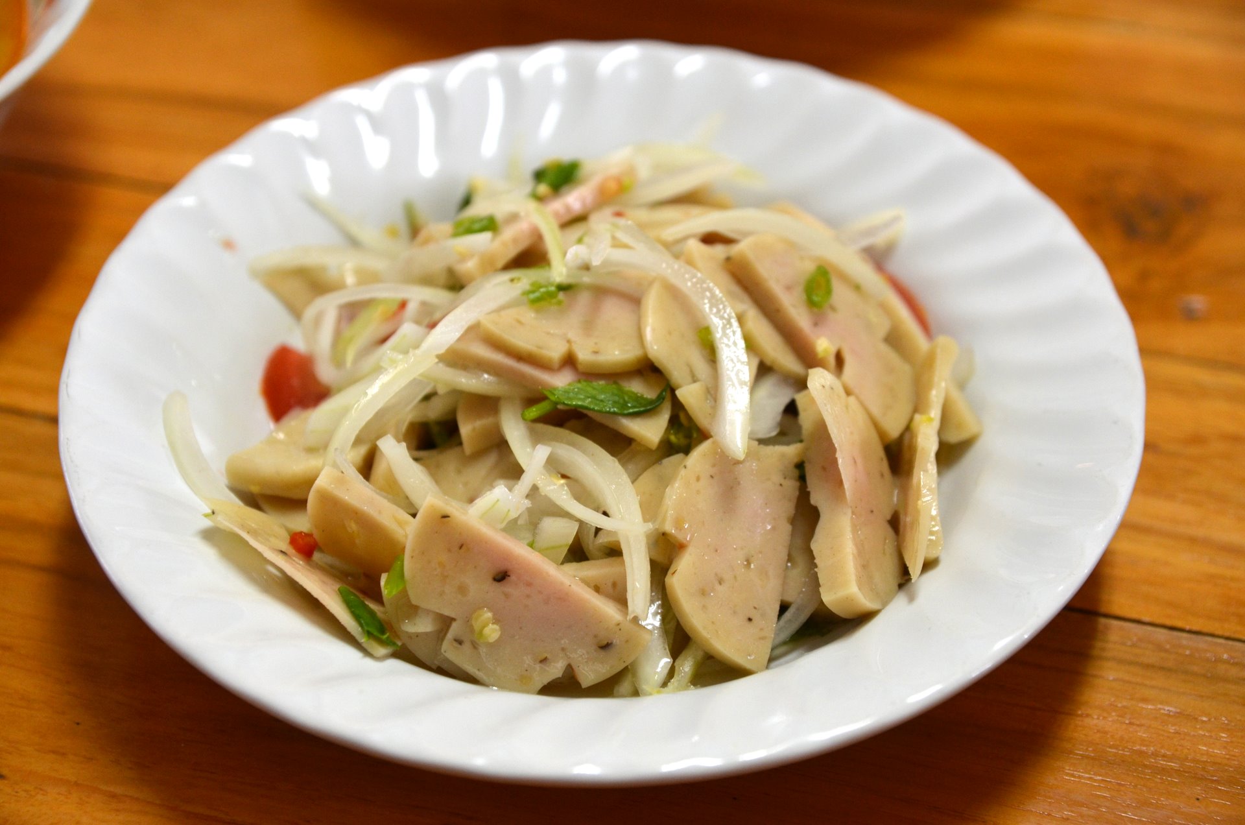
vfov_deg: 18.1
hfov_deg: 27.0
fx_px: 2589
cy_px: 412
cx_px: 622
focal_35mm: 75
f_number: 3.5
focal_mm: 50
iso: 560
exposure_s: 1/60
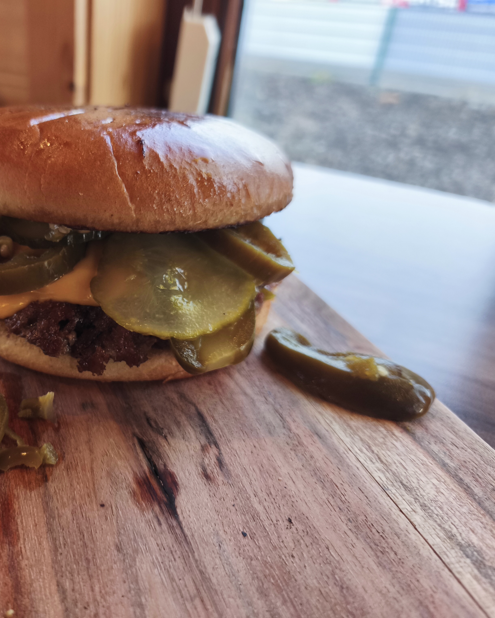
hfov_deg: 45.5
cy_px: 309
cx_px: 83
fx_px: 549
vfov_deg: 58.8
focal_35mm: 30
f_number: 1.7
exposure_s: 1/100
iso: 320
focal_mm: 5.35
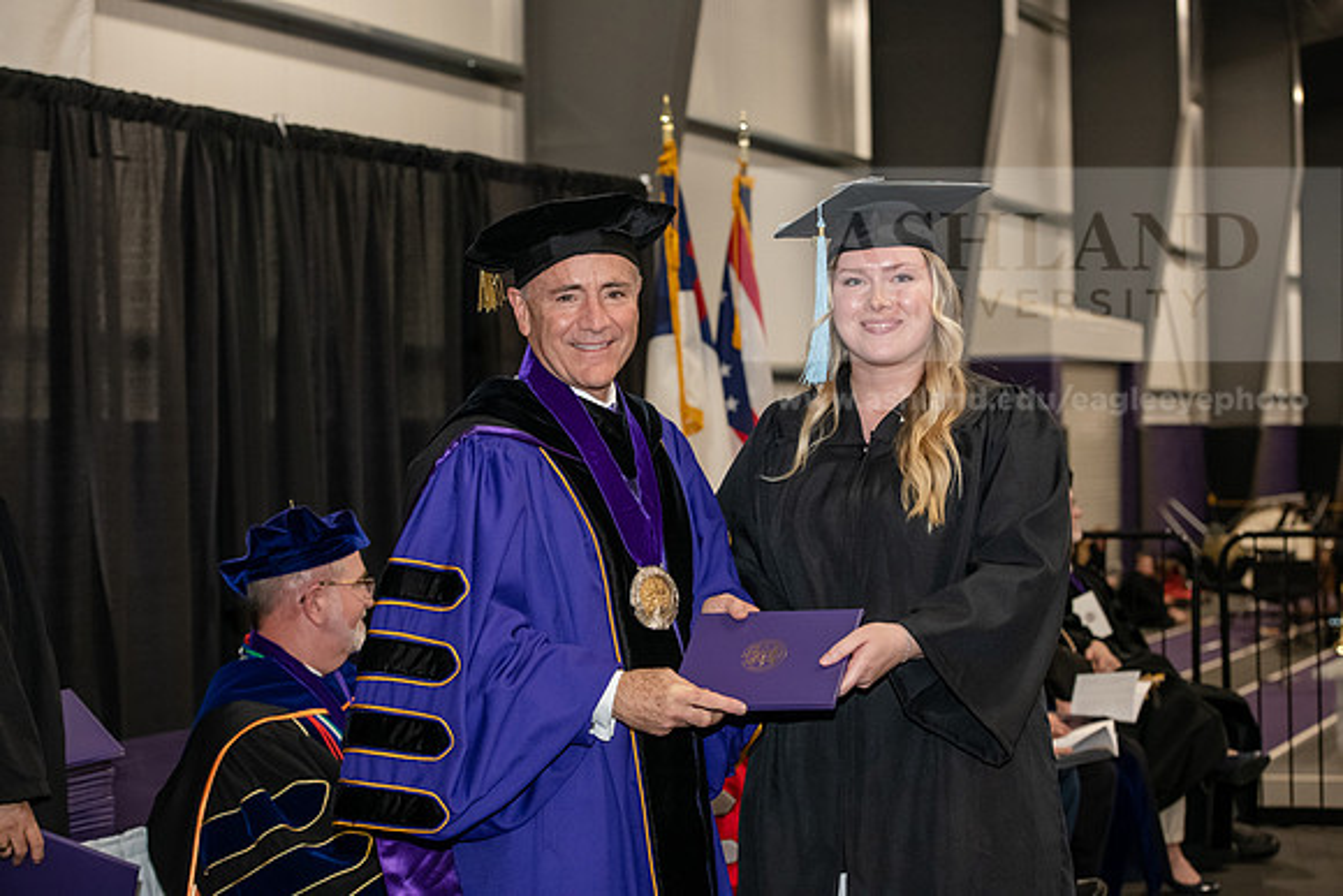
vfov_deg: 19.5
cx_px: 672
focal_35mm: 70
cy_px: 448
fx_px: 2612
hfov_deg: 28.8
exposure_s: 1/200
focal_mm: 70
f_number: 5
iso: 2500
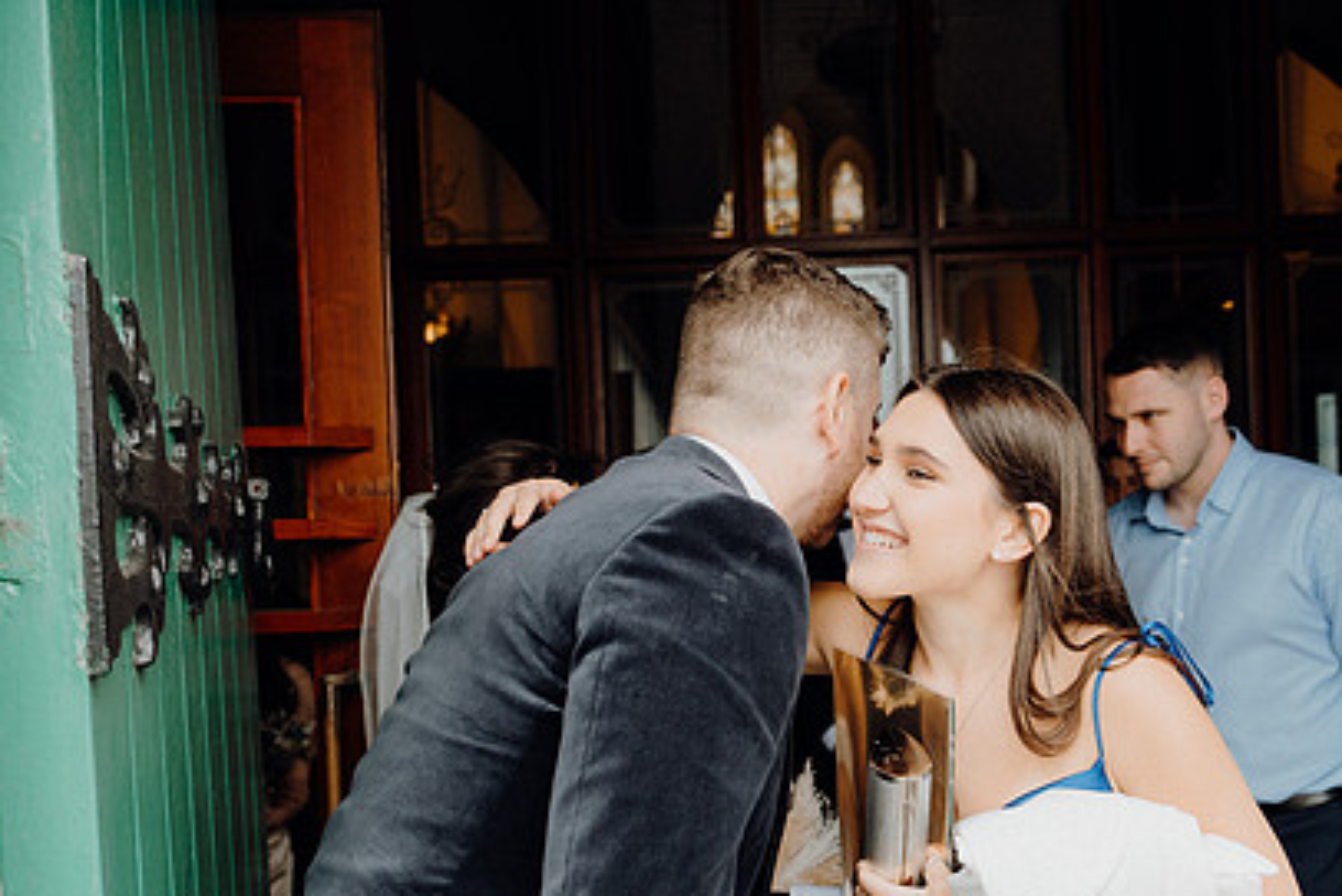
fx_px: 1492
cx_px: 793
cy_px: 603
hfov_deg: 48.2
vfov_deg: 33.1
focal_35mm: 40
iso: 200
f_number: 3.5
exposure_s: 1/200
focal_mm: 28
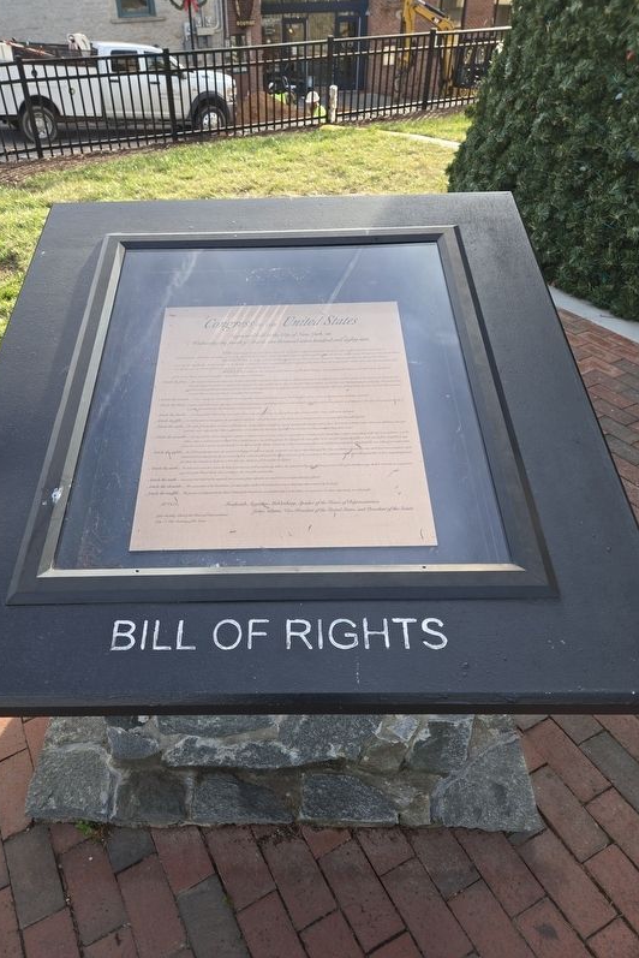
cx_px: 289
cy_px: 478
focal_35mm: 24
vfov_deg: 73.7
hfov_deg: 53.1
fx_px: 638
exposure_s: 1/282
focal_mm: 5.4
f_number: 1.8
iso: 25
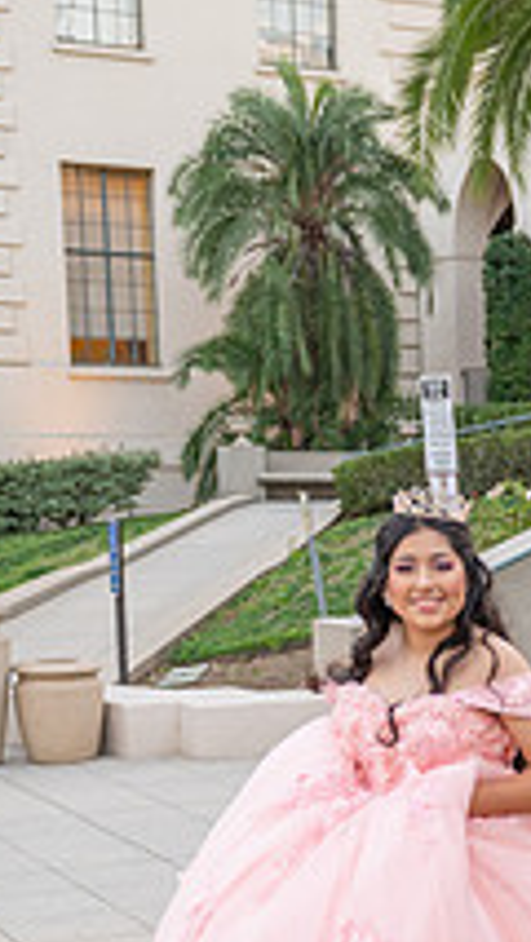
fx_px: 2100
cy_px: 871
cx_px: 776
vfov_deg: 24.5
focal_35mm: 84
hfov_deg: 13.6
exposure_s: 1/200
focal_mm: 24
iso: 200
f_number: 3.5
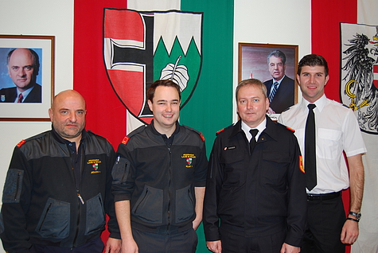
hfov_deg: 55.0
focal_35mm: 34
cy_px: 126
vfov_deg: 38.5
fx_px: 363
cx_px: 189
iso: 200
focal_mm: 23
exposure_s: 1/60
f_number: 3.8
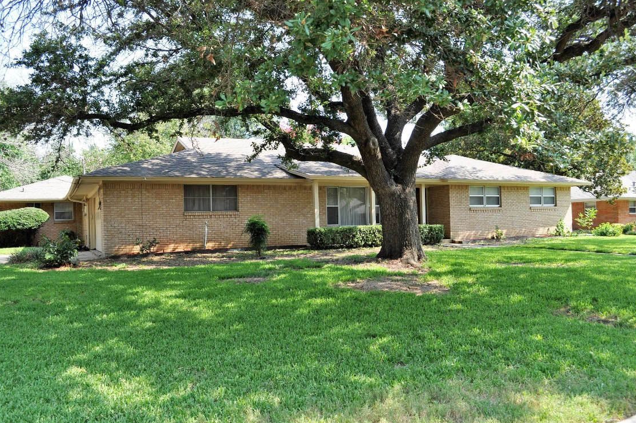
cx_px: 326
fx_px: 494
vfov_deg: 46.3
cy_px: 216
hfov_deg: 65.5
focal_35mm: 28
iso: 200
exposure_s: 1/160
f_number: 6.3
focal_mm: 18
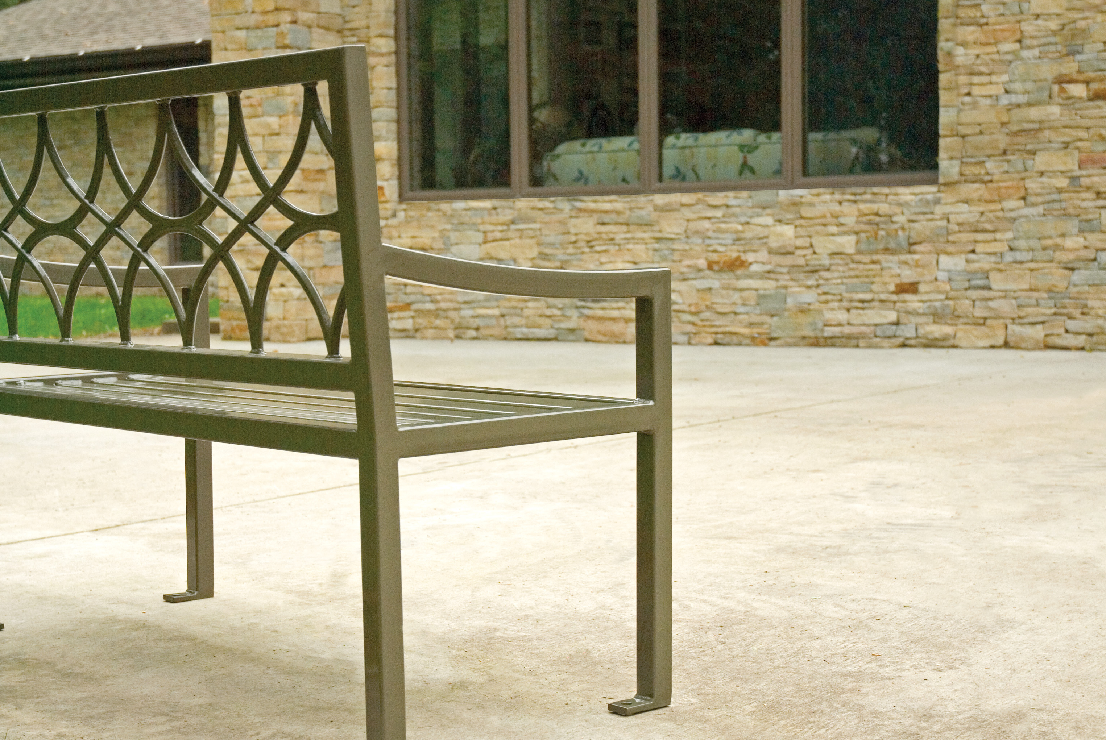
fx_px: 2049
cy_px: 388
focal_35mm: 67
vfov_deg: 20.5
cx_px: 489
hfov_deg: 30.2
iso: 100
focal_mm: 35
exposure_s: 1/180
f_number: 4.2
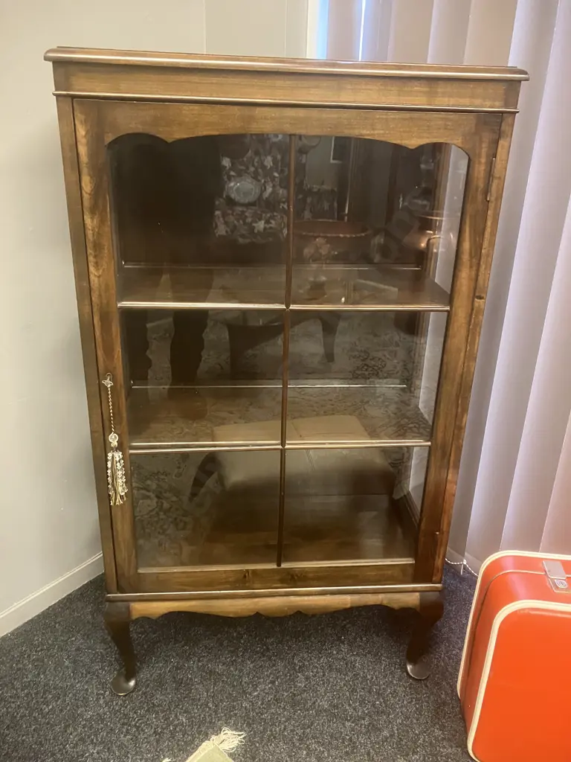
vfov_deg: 63.4
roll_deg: -2.5
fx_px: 616
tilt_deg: -21.7
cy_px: 381
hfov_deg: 49.7
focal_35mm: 28
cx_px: 286
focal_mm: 3.99
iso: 500
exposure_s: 1/30
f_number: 1.8
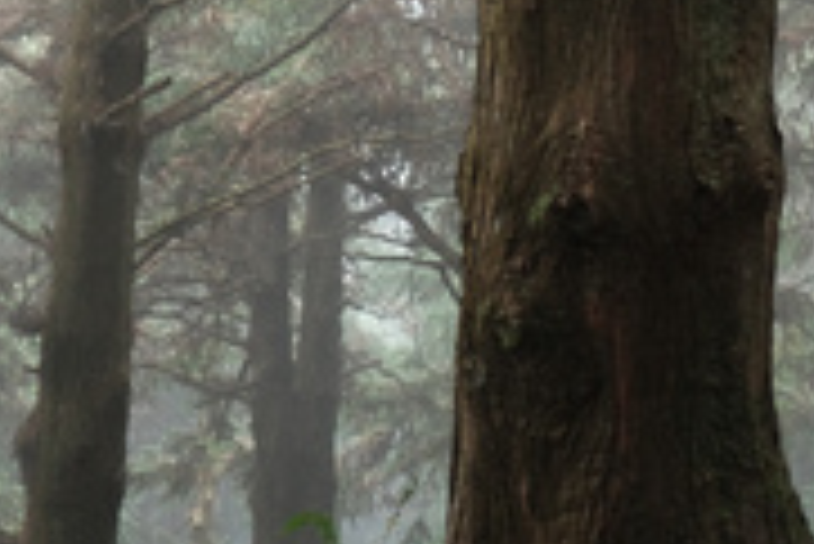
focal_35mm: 116
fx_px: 2625
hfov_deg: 17.1
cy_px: -625
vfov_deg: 10.6
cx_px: 881
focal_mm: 23
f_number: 2
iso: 1000
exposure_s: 1/125
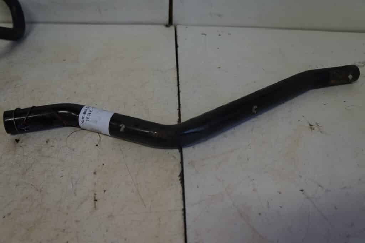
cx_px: 182
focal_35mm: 30
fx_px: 304
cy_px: 122
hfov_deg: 61.9
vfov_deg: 43.6
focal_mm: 20
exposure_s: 1/60
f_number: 4
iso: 400
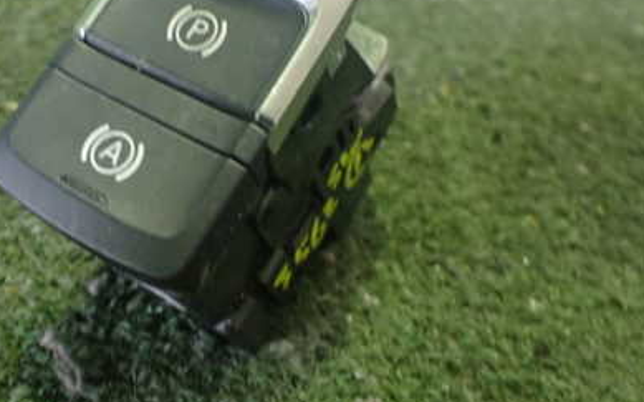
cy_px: 83
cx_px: 197
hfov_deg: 40.4
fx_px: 860
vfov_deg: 25.9
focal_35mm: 49
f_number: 2.3
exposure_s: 1/30
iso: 800
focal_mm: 5.4
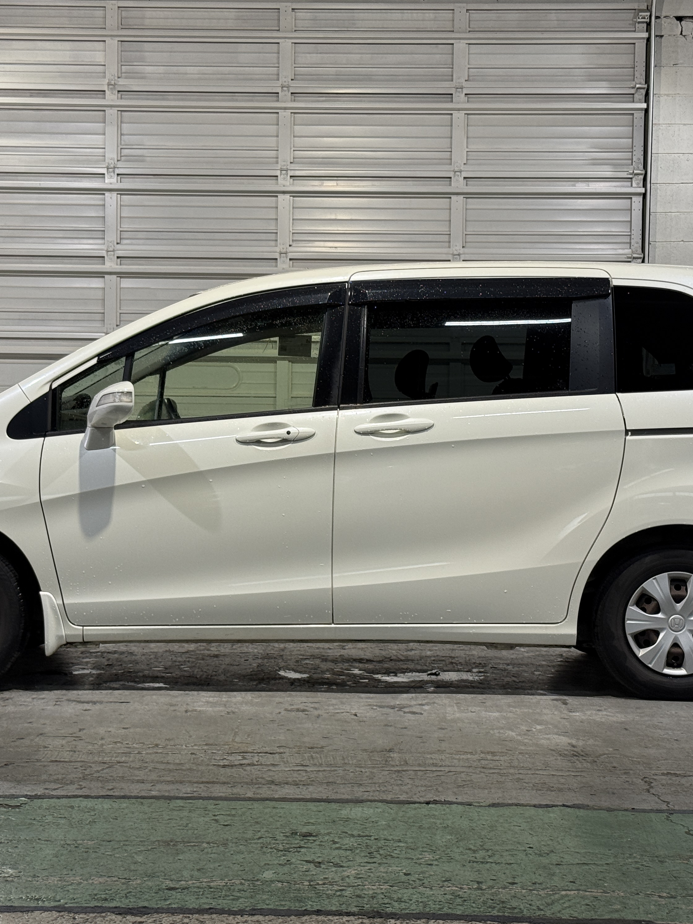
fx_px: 1735
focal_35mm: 65
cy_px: 465
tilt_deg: -0.1
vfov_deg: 29.8
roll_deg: -0.6
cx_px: 317
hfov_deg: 22.6
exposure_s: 1/60
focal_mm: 6.76
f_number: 1.78
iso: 64
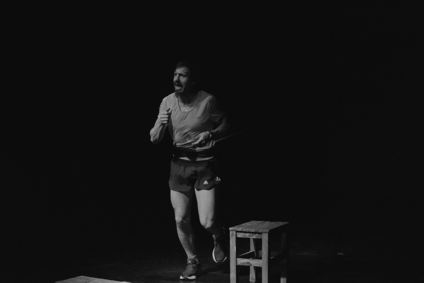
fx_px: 848
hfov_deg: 28.1
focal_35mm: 72
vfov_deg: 18.9
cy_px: 142
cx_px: 212
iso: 2000
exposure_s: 1/250
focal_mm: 48
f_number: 5.3
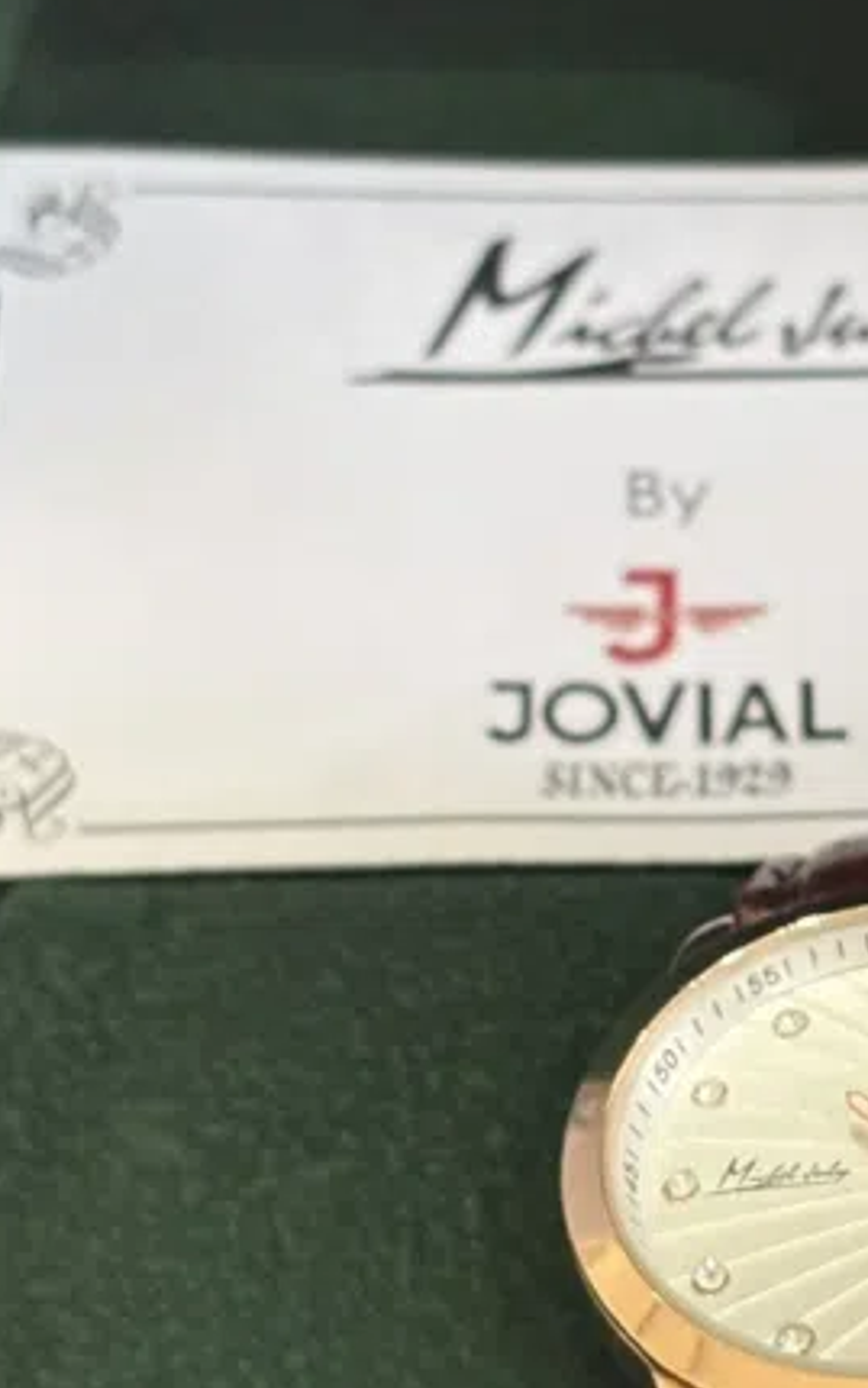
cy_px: 620
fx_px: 3102
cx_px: 716
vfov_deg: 25.2
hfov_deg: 15.8
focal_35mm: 82
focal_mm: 5.96
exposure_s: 1/40
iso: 160
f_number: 1.6
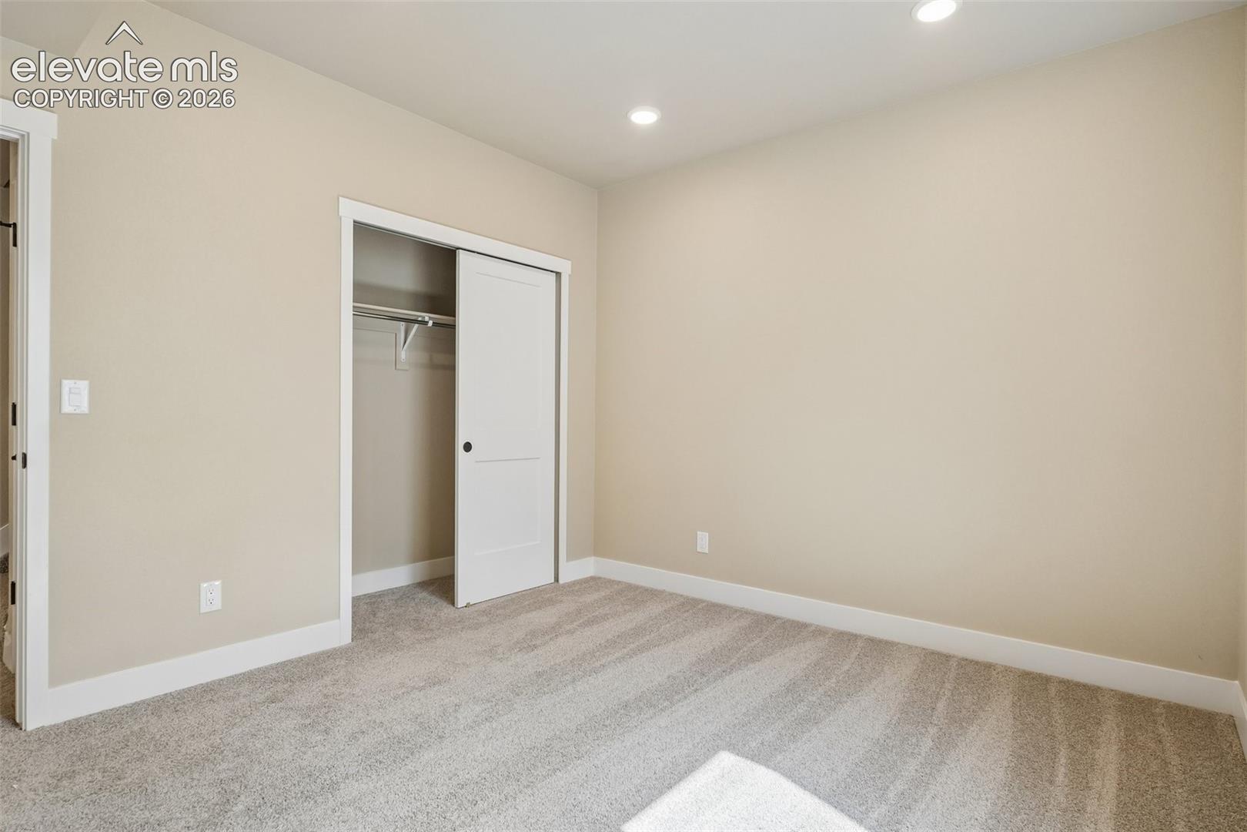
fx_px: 623
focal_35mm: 18
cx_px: 624
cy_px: 416
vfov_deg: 67.4
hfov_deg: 90.0
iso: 250
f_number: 8
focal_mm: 12
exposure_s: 1/30
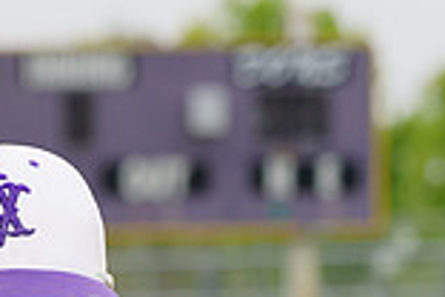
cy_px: 547
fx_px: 8528
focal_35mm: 690
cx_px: -54
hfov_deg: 3.0
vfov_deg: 2.0
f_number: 9
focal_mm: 185
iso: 200
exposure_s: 1/250
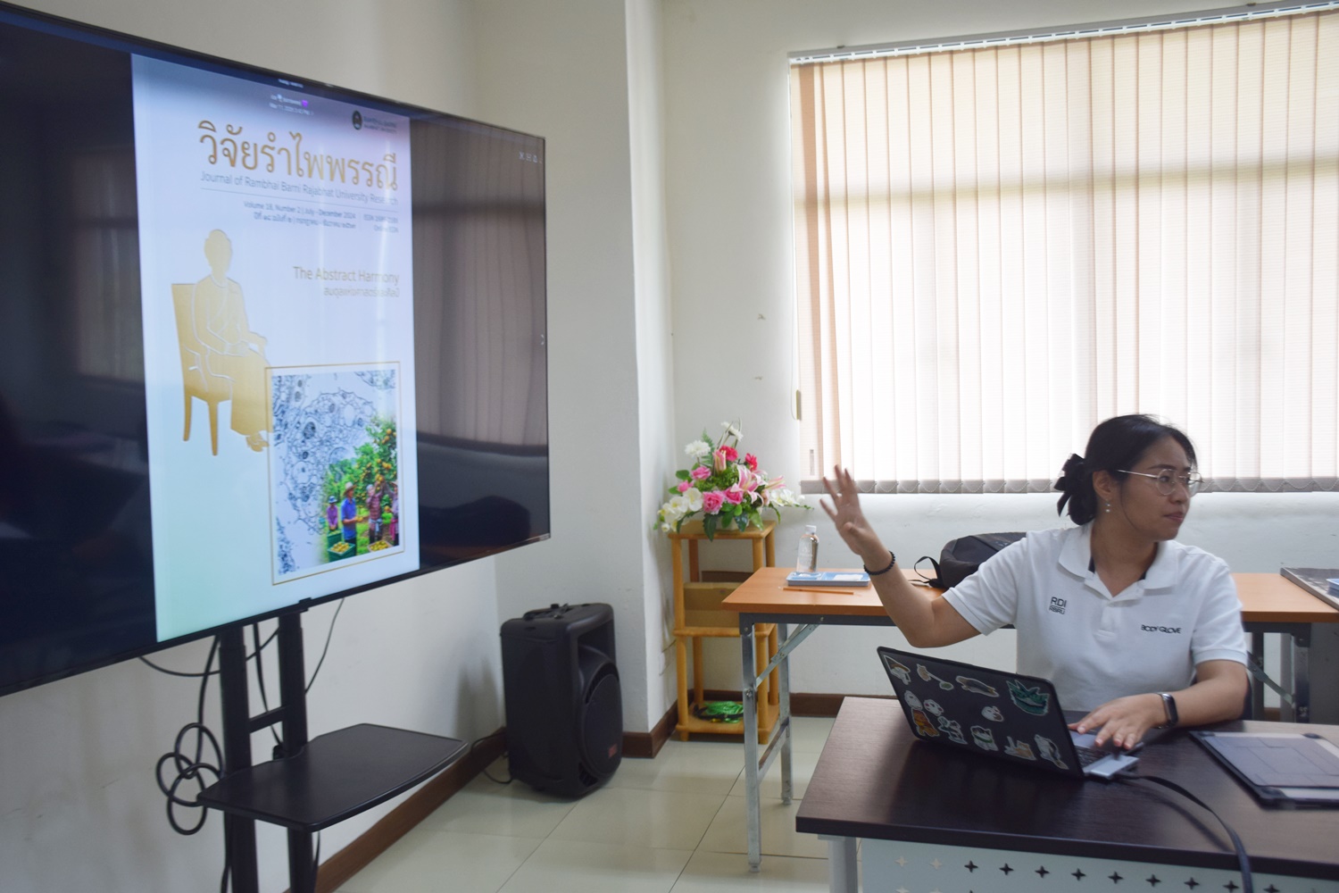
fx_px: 1227
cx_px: 670
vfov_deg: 40.0
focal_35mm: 33
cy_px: 446
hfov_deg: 57.2
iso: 400
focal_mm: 22
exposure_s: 1/80
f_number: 4.5
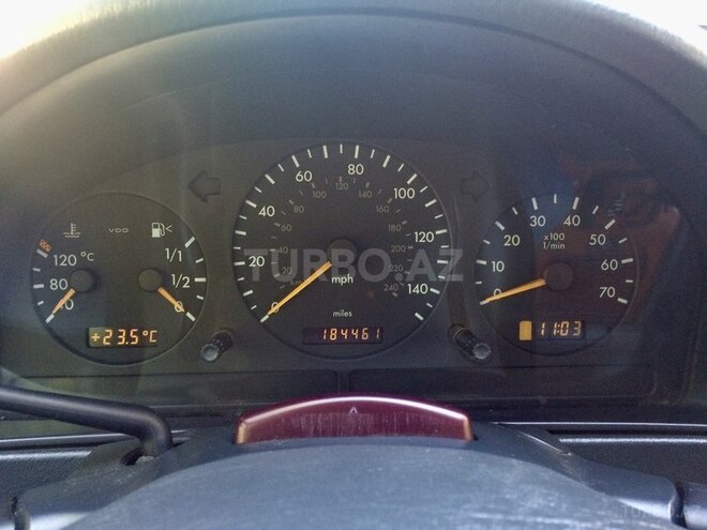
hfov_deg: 61.7
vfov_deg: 48.2
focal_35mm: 29
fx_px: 592
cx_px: 354
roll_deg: +0.6
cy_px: 265
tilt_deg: -23.7
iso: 160
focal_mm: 4.15
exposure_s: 1/33
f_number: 2.2
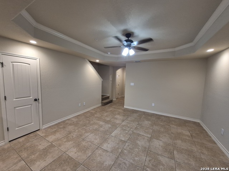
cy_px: 86
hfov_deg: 106.2
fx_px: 86
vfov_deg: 89.9
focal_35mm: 13
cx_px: 114
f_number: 2.2
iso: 200
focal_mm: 1.74
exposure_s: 1/60
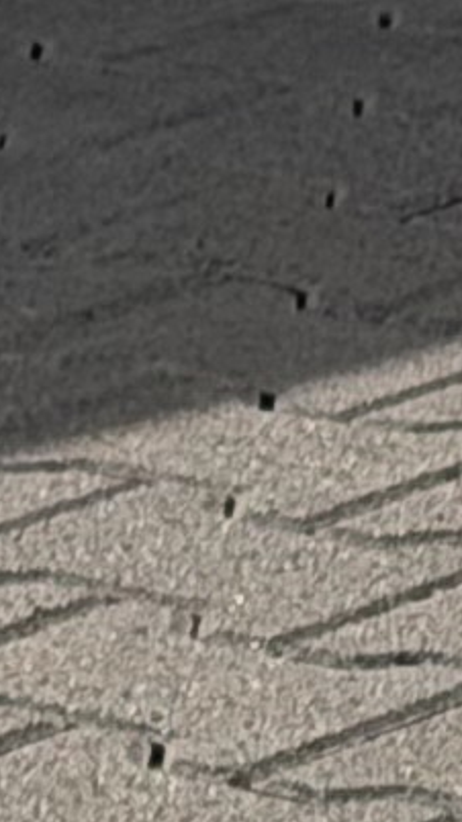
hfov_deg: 2.3
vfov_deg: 4.0
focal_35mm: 524
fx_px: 11417
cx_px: -12
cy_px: -1904
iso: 64
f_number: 1.78
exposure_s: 1/11364
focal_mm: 6.76
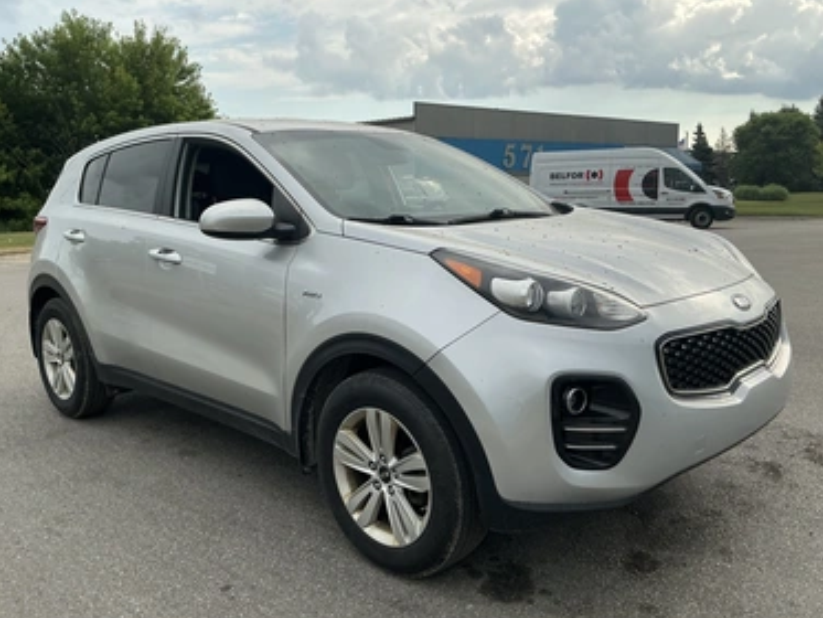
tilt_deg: -8.1
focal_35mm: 30
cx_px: 421
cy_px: 311
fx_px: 713
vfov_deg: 46.8
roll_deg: +1.4
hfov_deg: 59.9
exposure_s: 1/1311
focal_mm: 3
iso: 25
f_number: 1.8
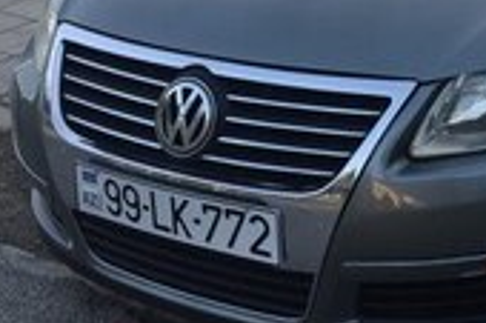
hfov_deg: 22.1
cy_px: -60
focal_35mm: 88
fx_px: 1187
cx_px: 506
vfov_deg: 15.0
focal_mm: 4.15
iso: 32
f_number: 2.2
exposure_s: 1/170
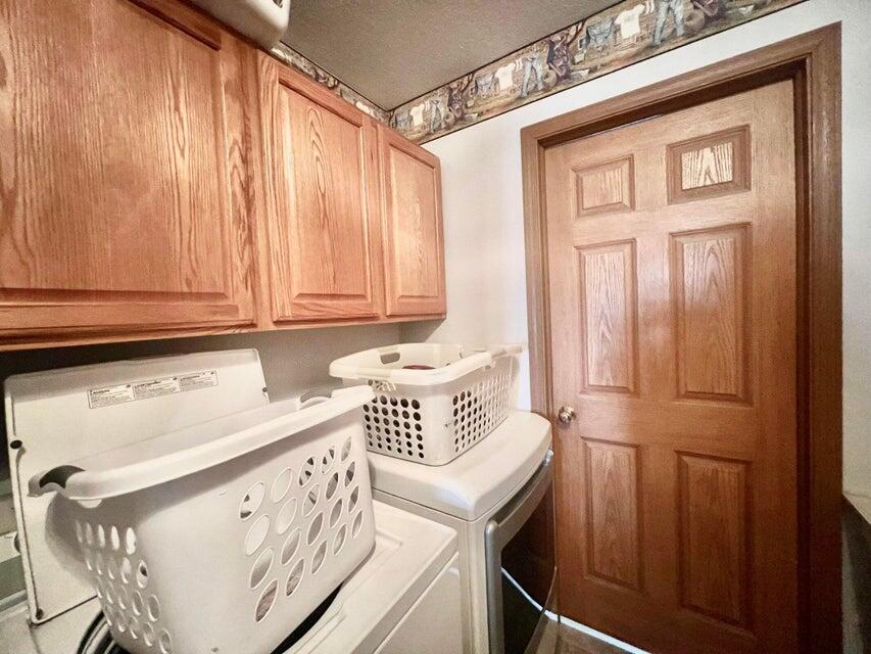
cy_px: 327
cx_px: 436
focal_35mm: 13
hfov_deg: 106.2
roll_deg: +2.7
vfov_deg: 89.9
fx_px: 327
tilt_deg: -2.9
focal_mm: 1.57
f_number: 1.8
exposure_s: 1/30
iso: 800
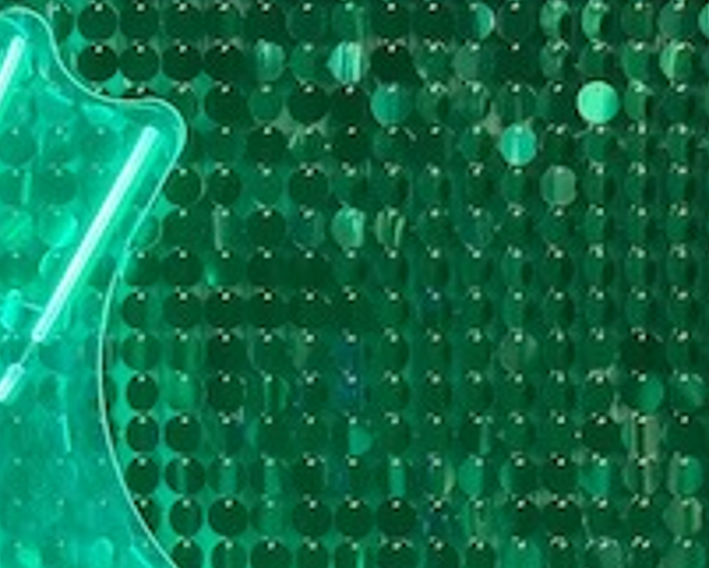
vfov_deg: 14.7
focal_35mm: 105
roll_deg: -0.1
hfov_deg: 15.7
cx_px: -547
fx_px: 2204
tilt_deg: -0.7
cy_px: 291
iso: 200
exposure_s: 1/86
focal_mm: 6.76
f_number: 1.78
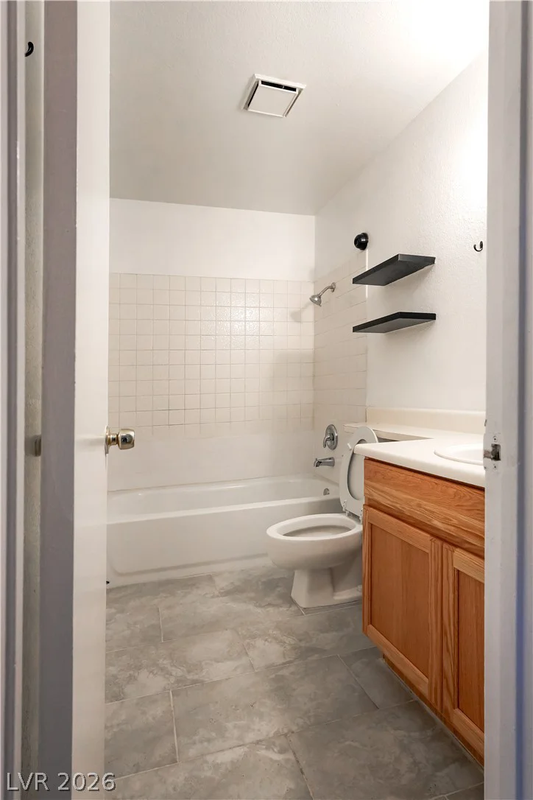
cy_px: 400
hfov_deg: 67.4
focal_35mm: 18
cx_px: 266
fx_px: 400
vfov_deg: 90.0
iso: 1250
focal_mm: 12
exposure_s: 1/160
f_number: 4
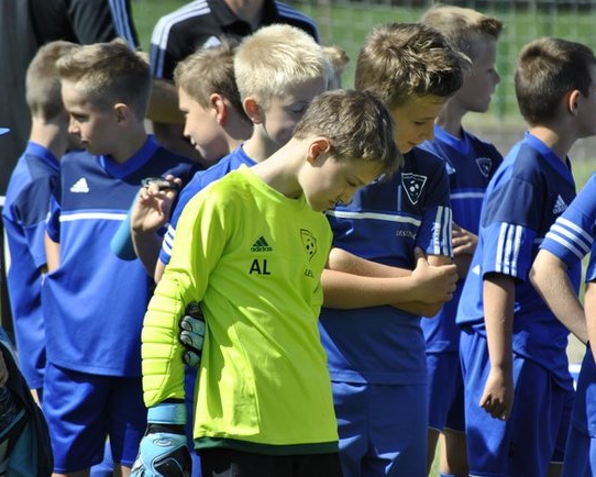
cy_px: 238
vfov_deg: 4.6
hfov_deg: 5.7
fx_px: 5964
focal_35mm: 338
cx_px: 352
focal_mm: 200
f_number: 5.6
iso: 200
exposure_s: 1/500
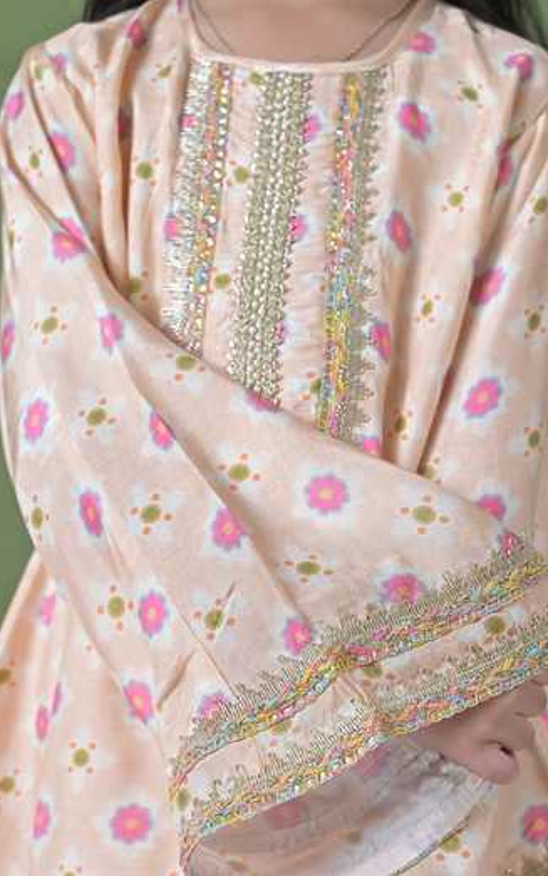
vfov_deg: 46.2
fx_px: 1027
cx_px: 282
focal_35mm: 43
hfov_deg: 29.9
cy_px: 438
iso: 640
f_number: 4
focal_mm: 42
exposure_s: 1/160
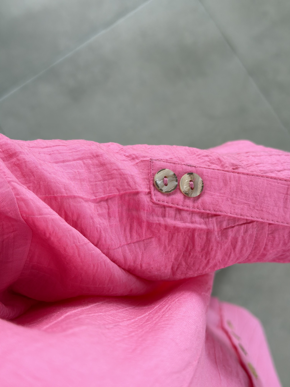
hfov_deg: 30.3
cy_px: 194
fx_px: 536
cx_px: 145
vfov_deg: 39.7
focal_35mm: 48
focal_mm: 6.76
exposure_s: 1/269
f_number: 1.78
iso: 64
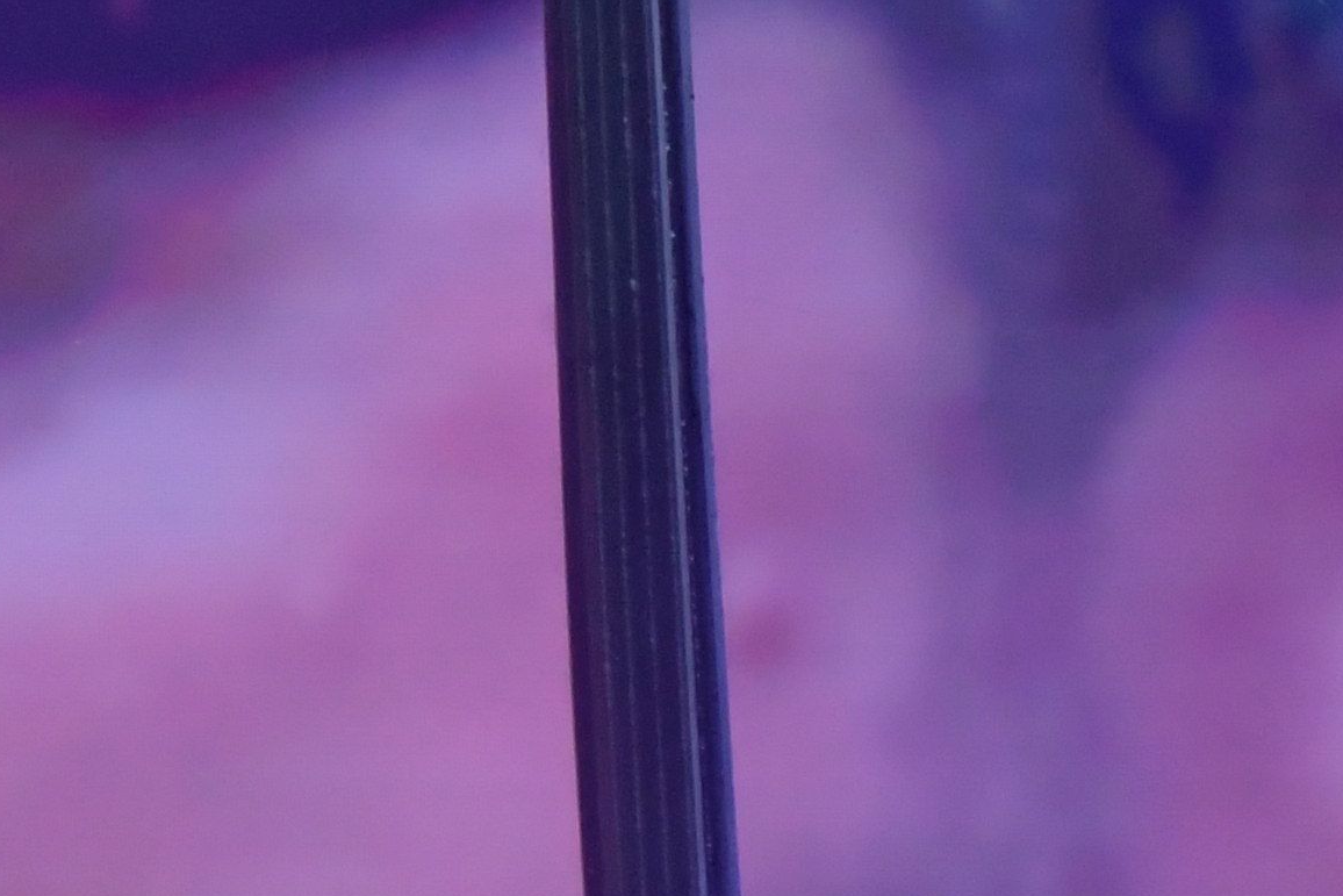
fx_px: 21564
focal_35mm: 578
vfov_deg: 2.4
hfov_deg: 3.5
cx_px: -1313
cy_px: 594
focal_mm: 80
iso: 1600
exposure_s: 1/2000
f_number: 6.3
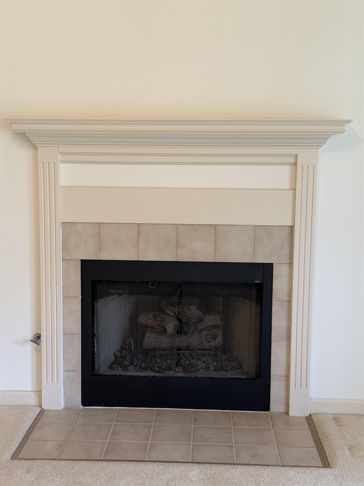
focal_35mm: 48
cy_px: 243
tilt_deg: -8.6
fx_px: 673
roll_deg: -0.9
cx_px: 182
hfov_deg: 30.3
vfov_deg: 39.7
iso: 125
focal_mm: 6.76
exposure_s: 1/60
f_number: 1.78
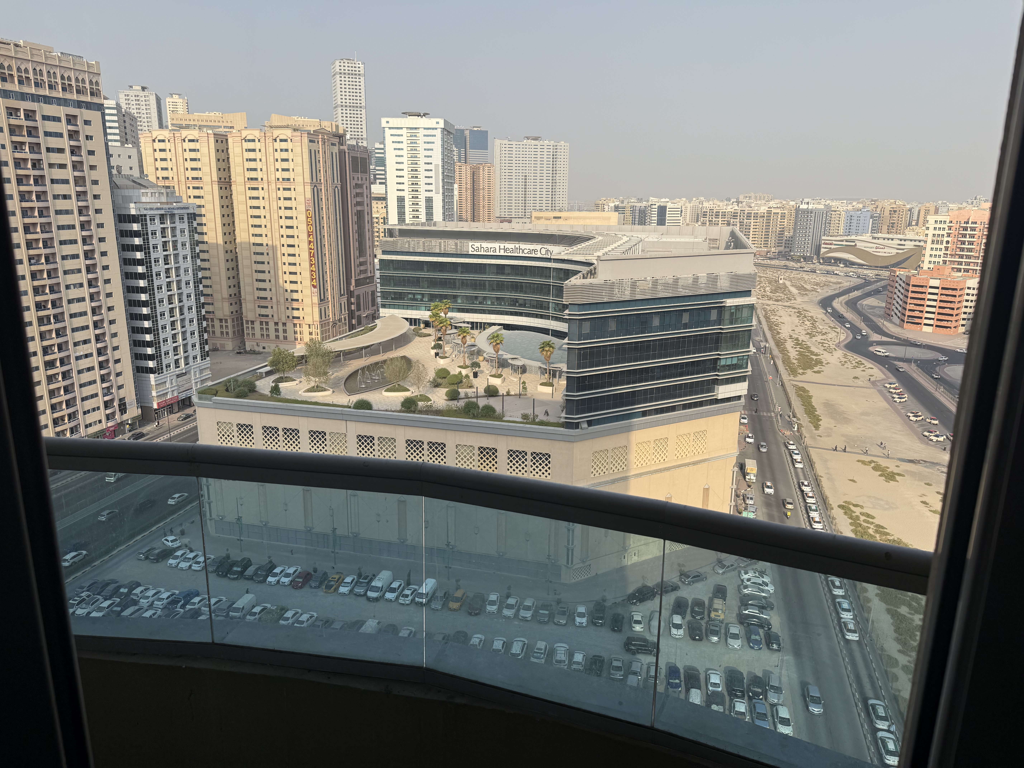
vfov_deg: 56.8
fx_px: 710
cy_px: 384
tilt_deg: -13.7
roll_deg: -0.9
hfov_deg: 71.6
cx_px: 512
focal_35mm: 24
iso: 80
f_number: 1.78
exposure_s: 1/3759
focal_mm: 6.76
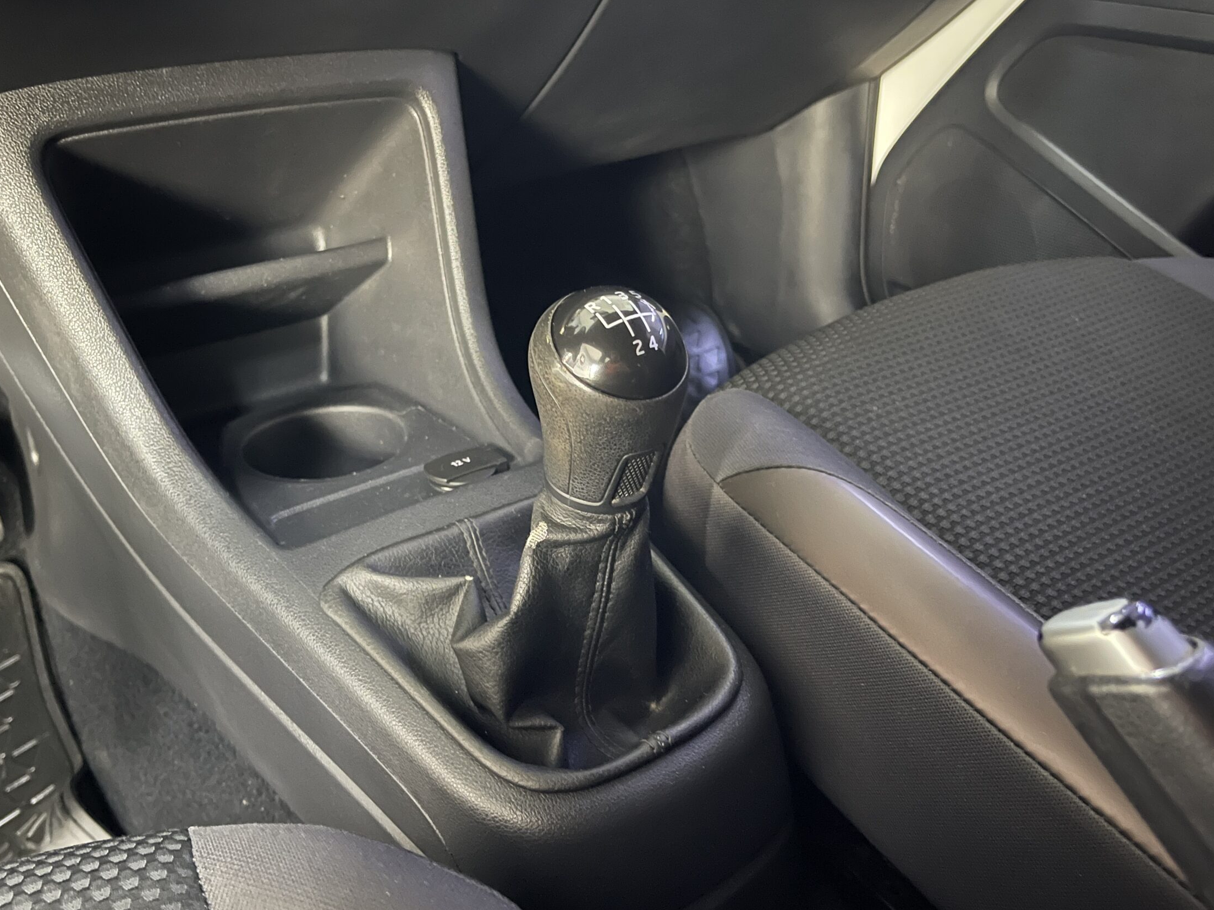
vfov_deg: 48.2
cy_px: 475
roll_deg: -1.4
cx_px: 586
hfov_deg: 61.6
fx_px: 1017
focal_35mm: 29
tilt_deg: -31.0
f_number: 1.6
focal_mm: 5.1
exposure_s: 1/9
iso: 1250
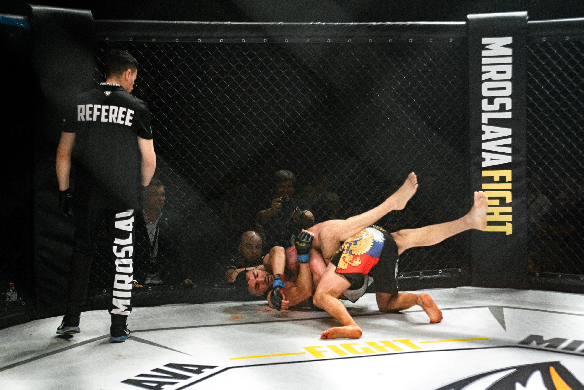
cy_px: 195
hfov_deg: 28.8
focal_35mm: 70
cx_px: 292
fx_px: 1136
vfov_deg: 19.5
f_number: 4
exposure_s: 1/800
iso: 2000
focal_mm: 70
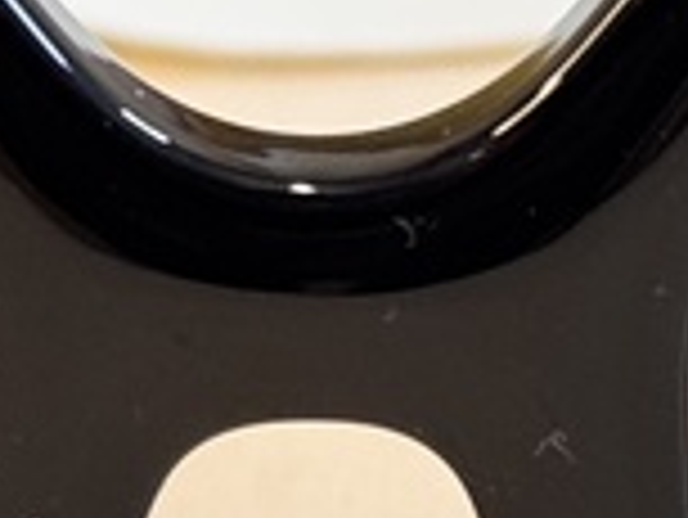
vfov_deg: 4.7
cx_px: 369
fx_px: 6285
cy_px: 356
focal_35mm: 316
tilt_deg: -23.1
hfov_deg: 6.3
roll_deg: -0.7
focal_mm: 6.76
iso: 160
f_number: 1.78
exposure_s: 1/50
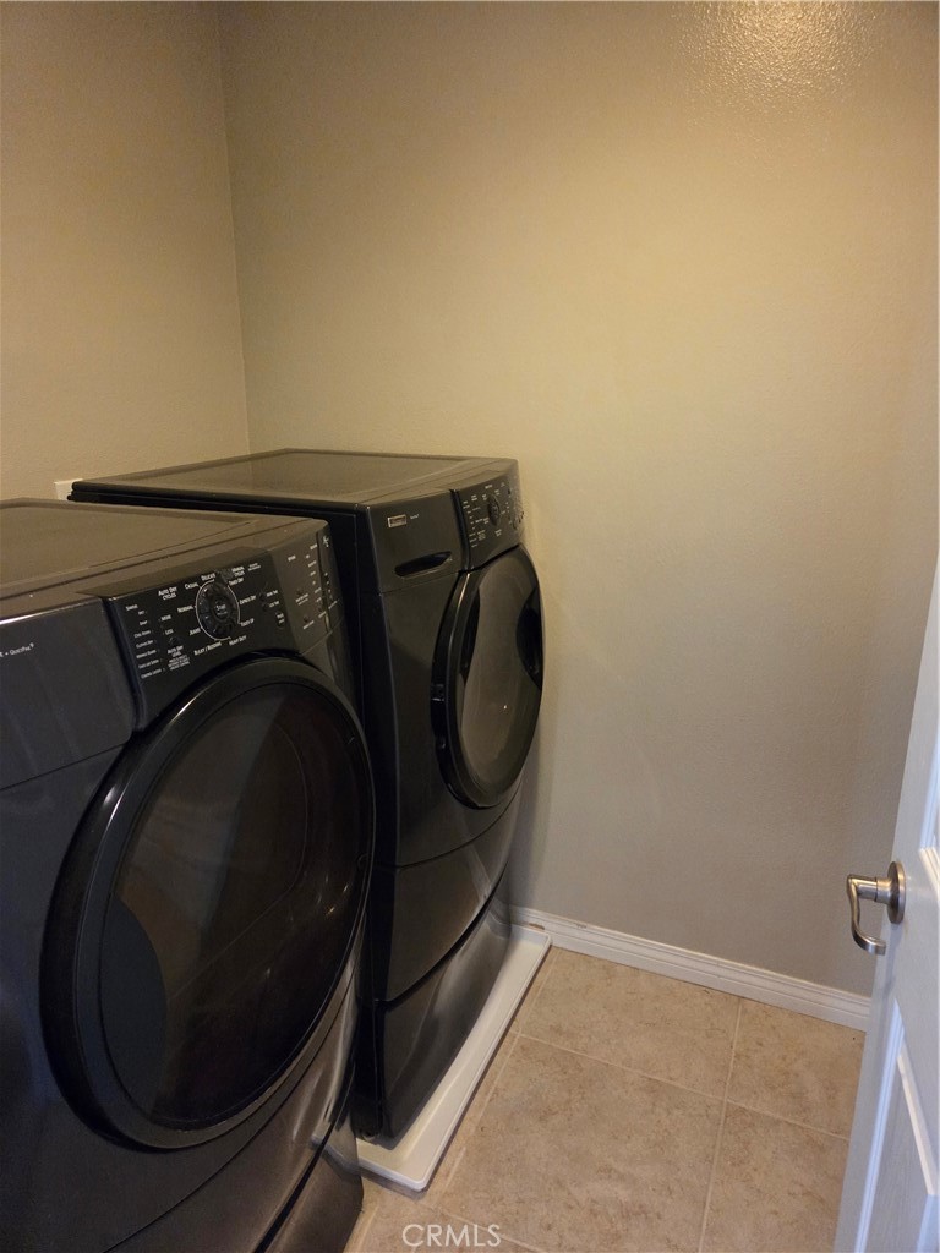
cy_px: 626
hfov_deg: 58.9
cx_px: 470
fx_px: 833
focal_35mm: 23
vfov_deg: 73.9
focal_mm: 5.4
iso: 1600
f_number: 1.8
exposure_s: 1/120
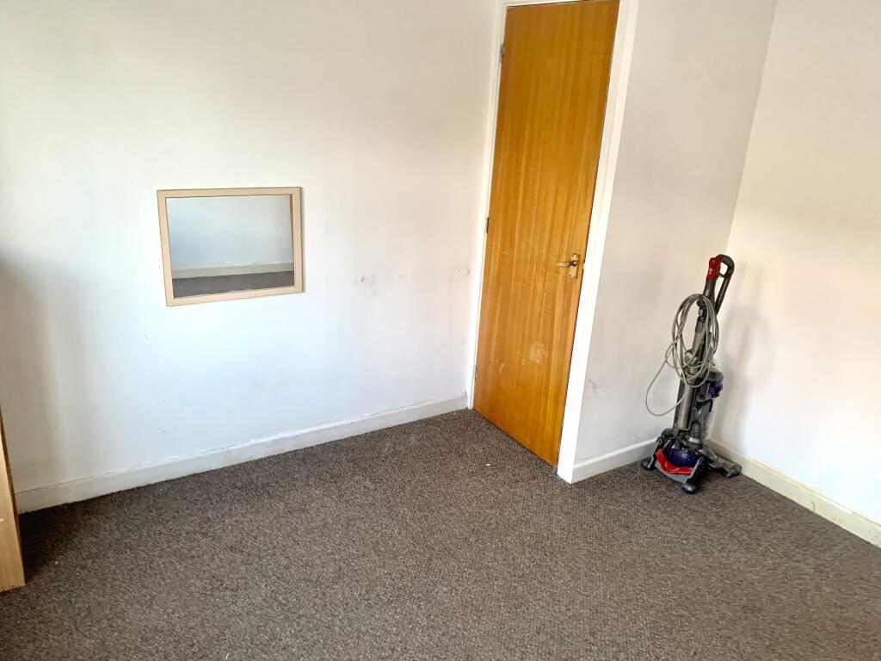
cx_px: 440
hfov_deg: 67.3
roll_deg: -4.1
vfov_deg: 53.1
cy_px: 330
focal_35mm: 26
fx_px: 662
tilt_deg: -17.4
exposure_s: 1/60
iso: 200
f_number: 1.8
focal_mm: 4.25
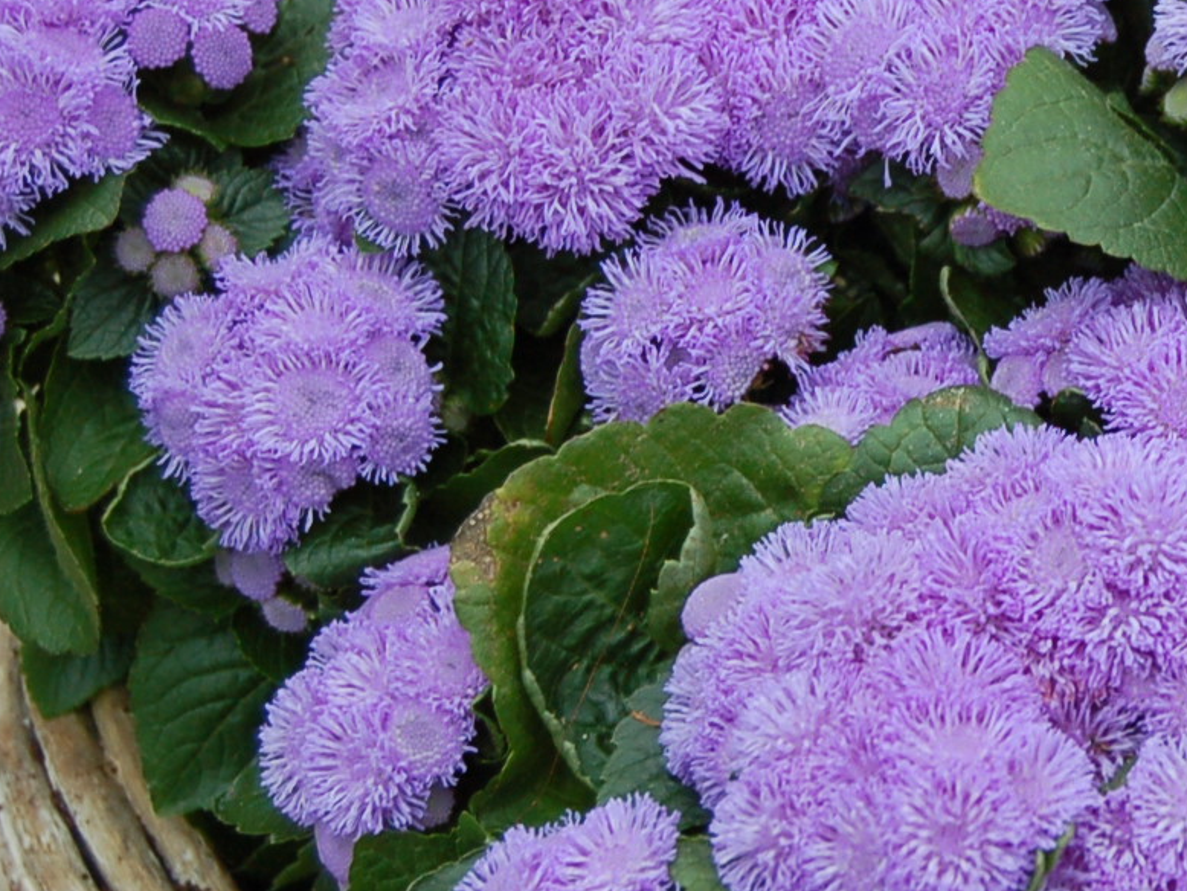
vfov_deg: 8.9
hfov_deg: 11.7
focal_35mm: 167
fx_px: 5728
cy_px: 423
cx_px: 1184
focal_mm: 40
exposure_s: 1/80
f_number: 5
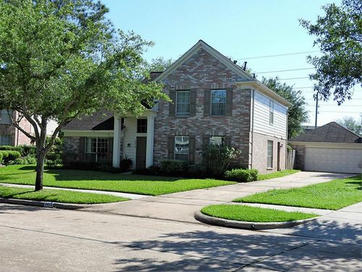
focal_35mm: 45
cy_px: 136
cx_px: 181
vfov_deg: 32.2
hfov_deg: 42.1
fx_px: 471
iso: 100
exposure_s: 1/640
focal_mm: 8.1
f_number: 4
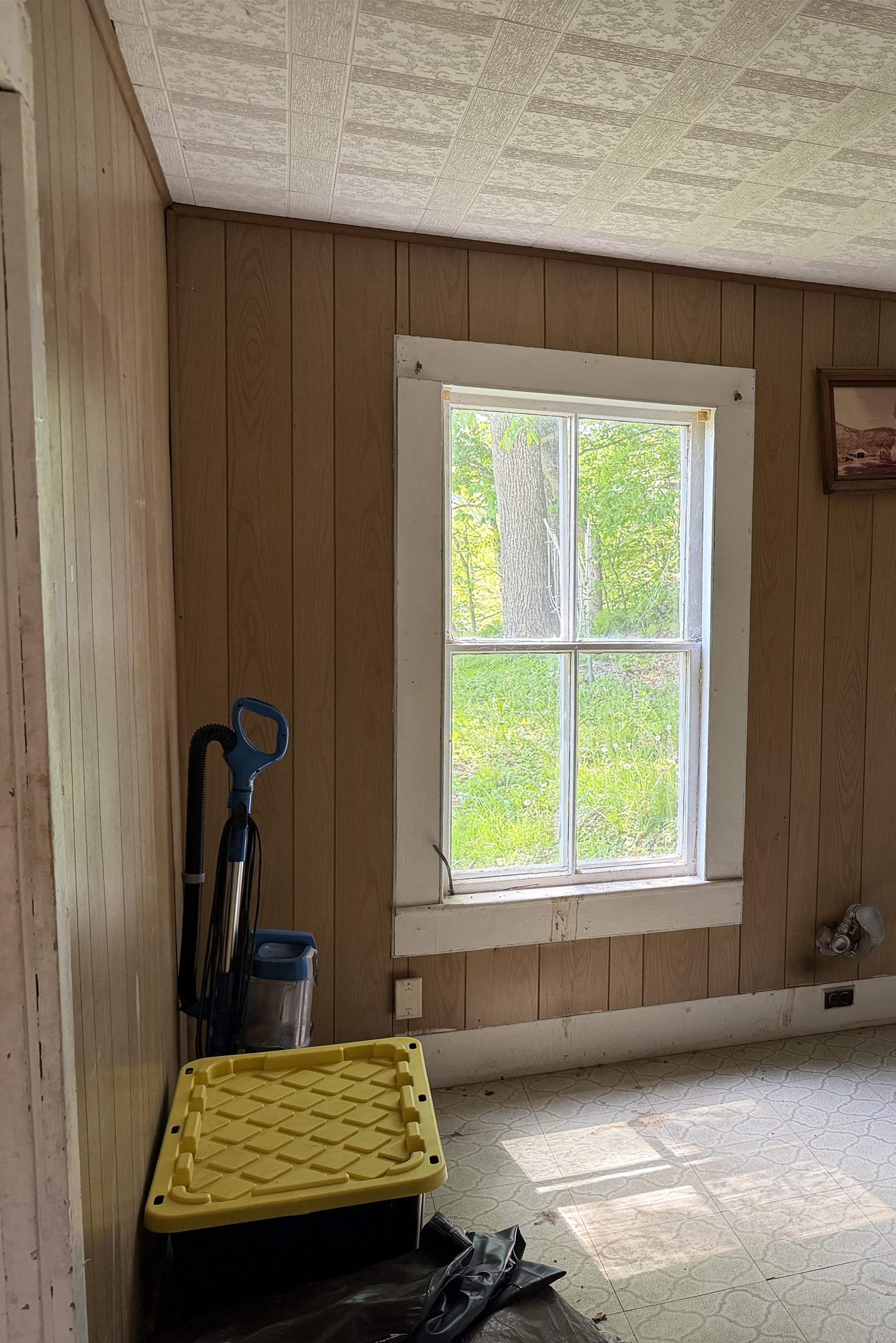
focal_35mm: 34
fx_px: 1269
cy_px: 685
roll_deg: -2.0
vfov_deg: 55.8
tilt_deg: -5.5
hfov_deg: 36.3
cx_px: 818
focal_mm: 6.76
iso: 200
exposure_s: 1/121
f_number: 1.78
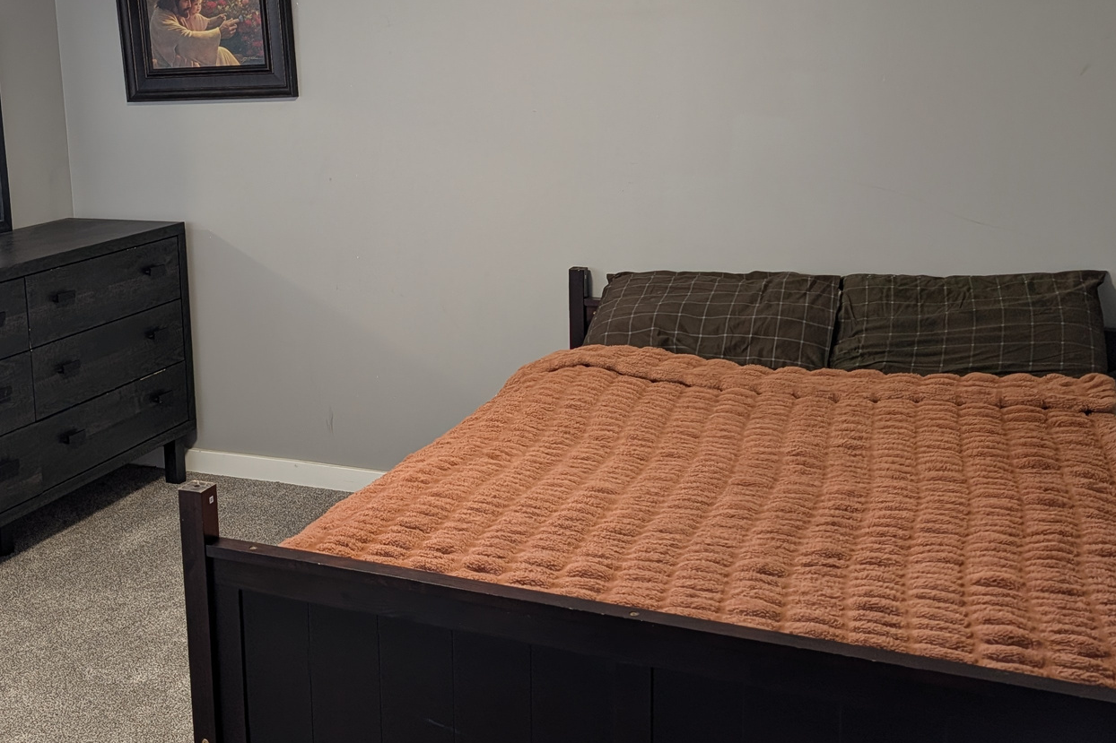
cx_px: 362
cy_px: 261
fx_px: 1271
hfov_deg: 46.6
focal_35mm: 41
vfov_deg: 32.4
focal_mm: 6.9
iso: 20
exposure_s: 1/40
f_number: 1.68
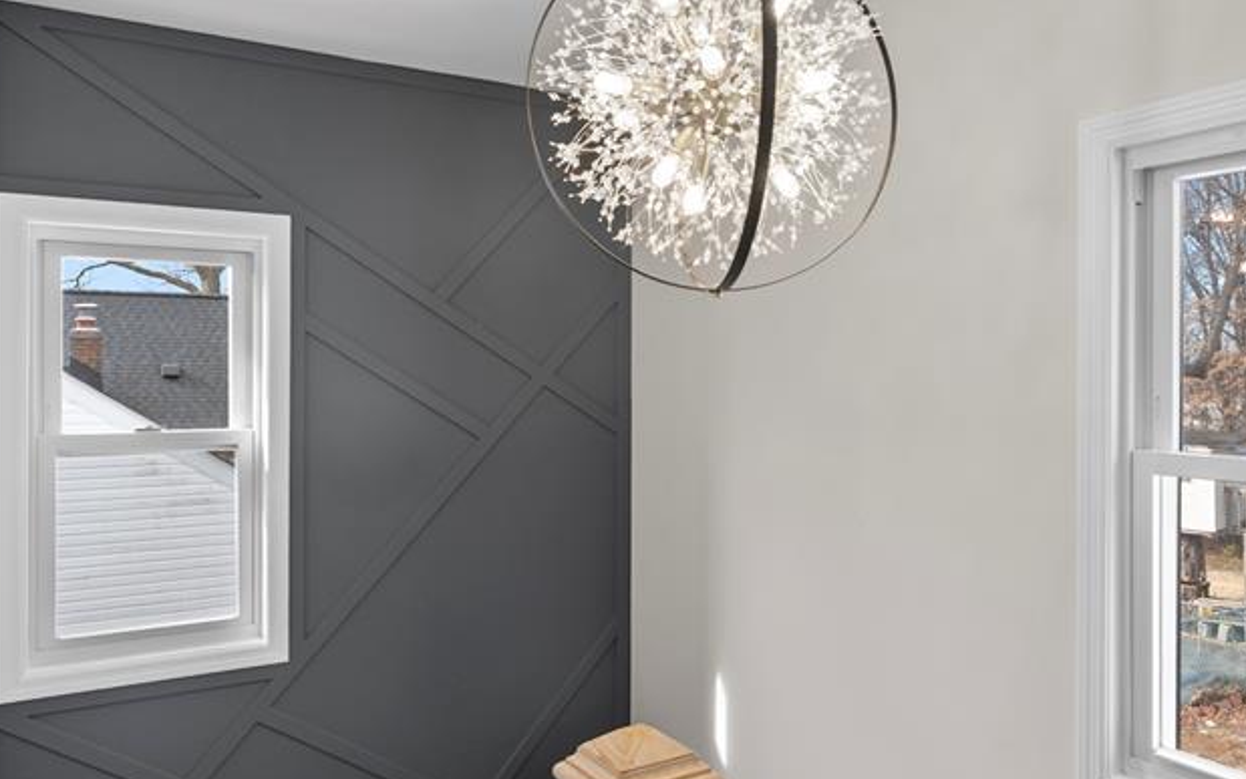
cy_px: 361
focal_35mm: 27
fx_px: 917
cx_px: 676
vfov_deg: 46.0
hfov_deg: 68.3
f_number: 8
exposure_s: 1/8
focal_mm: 16
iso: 100
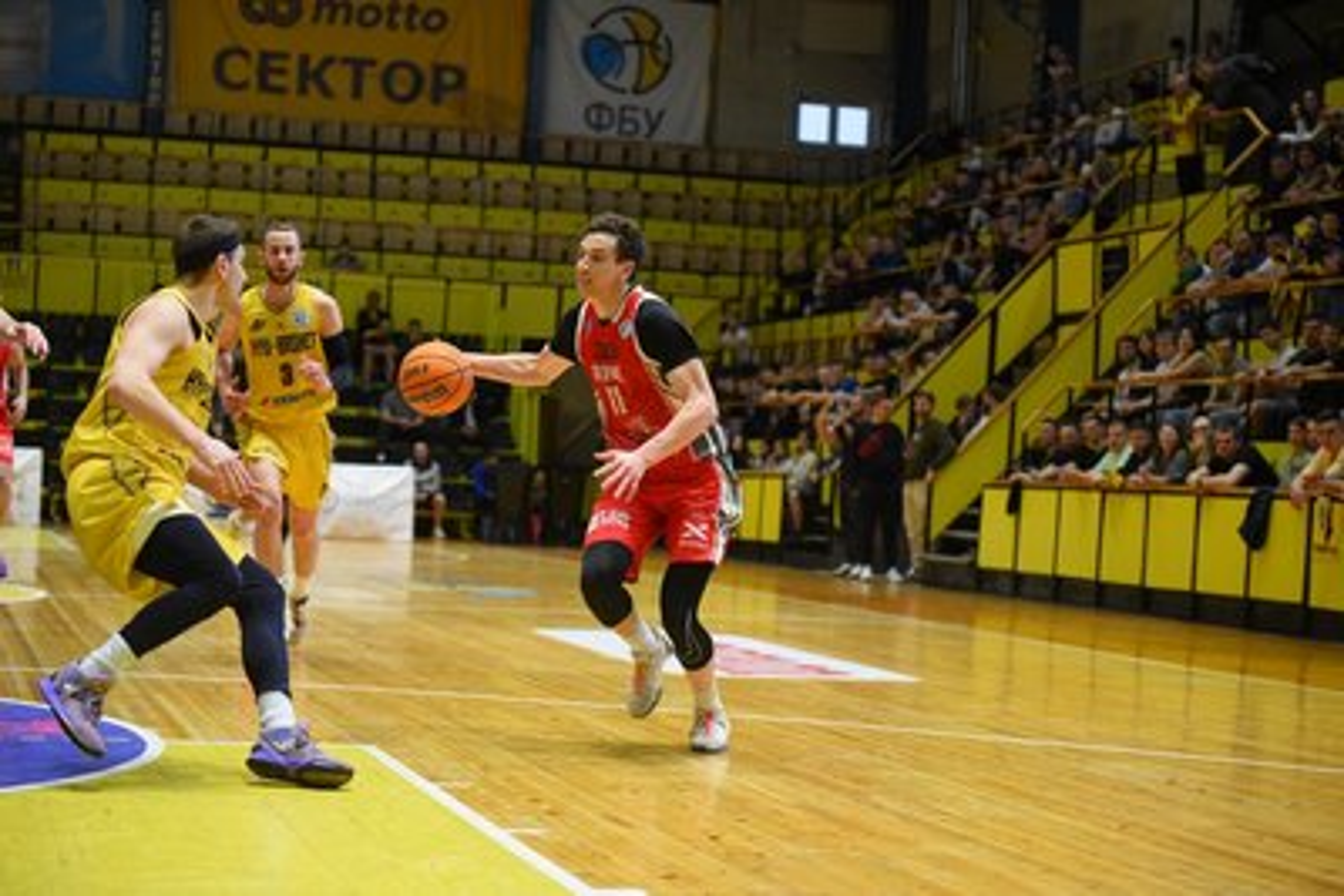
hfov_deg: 28.8
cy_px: 448
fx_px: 2614
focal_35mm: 70
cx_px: 672
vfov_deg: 19.5
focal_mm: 70
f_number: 2.8
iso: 3200
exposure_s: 1/1250
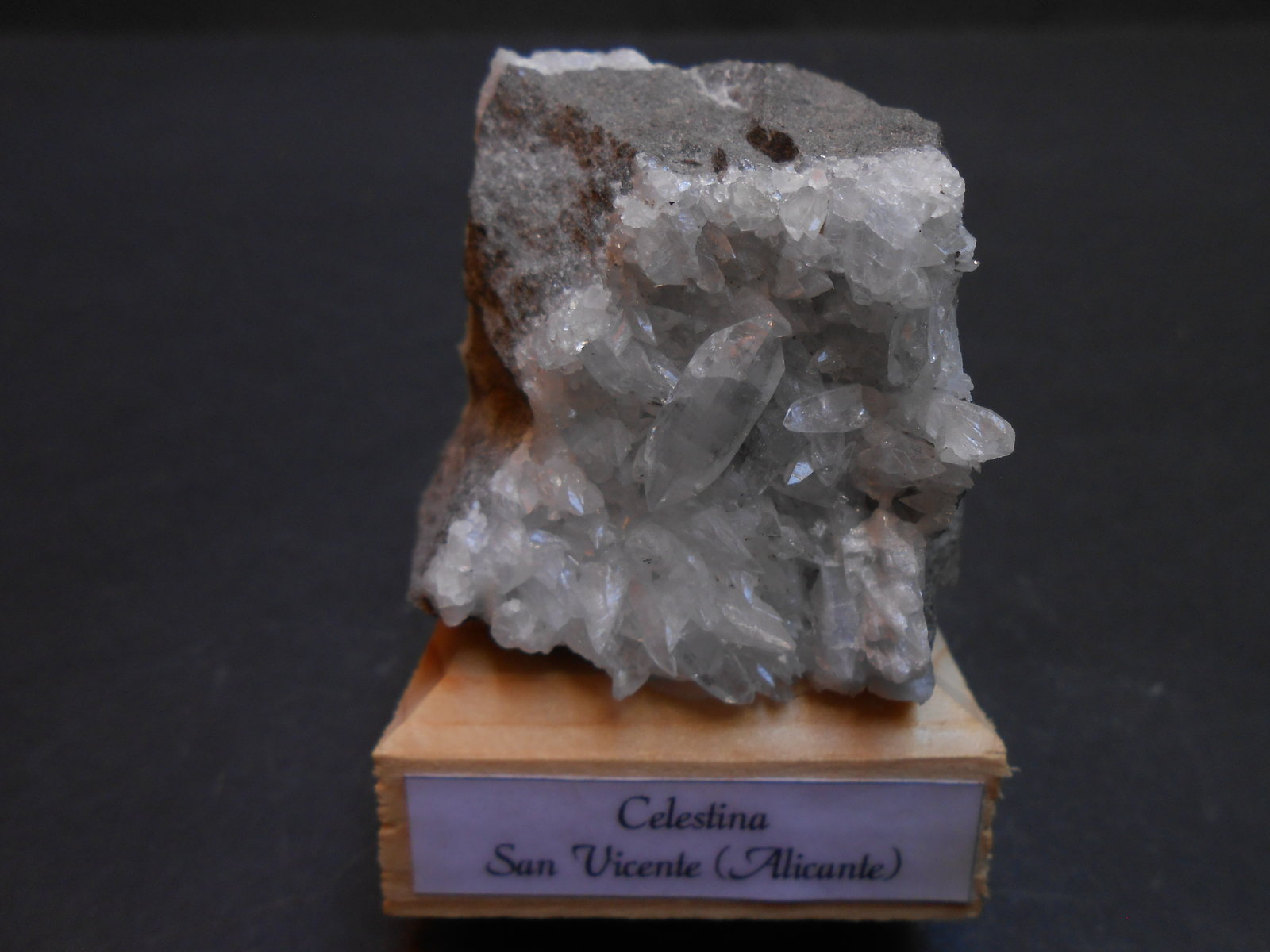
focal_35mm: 26
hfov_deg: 67.3
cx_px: 635
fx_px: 954
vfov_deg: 53.1
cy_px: 476
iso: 125
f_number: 3.5
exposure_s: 1/30
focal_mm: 4.6
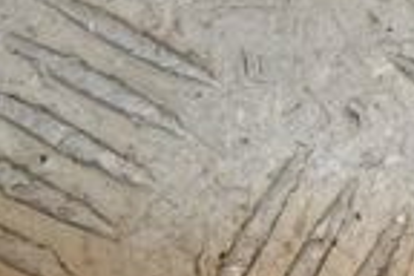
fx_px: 3841
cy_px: -138
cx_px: 819
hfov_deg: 6.0
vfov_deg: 4.1
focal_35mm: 334
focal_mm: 50
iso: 800
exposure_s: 1/200
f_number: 8
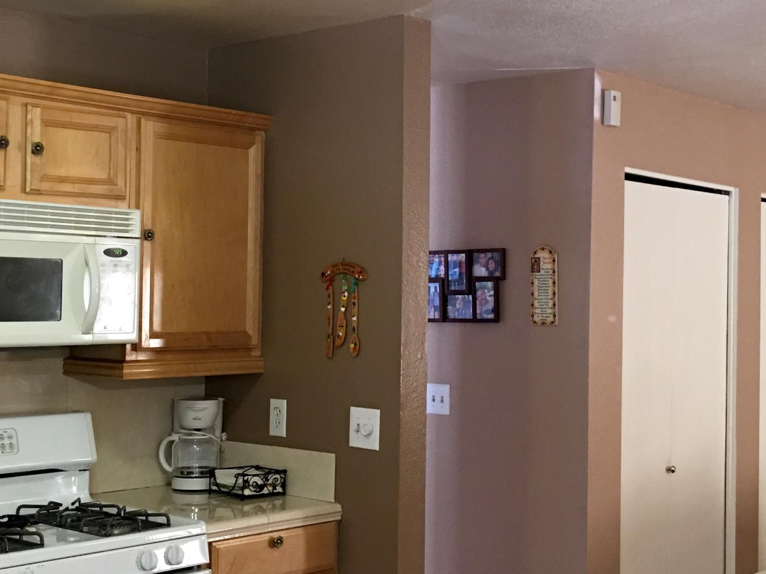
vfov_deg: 26.1
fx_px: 1239
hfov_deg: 34.3
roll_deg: -1.0
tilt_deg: +1.9
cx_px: 453
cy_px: 274
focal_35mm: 56
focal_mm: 4.15
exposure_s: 1/15
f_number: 2.2
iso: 64
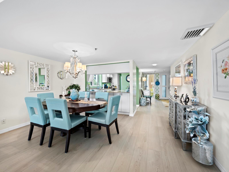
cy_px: 86
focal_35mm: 14
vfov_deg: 85.7
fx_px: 93
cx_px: 114
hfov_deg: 102.0
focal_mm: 7
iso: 500
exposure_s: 1/2
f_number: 9
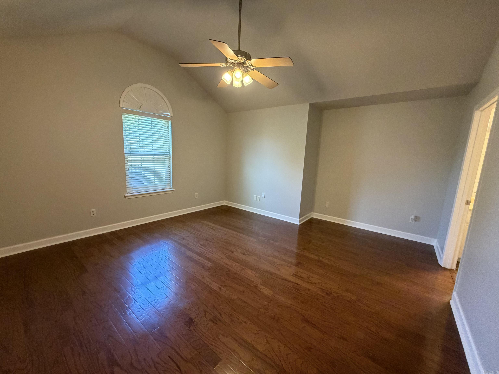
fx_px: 202
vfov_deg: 85.7
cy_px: 187
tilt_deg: -10.0
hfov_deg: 102.1
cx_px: 250
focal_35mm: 14
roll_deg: -1.8
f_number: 2.2
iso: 500
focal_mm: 2.22
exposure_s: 1/60
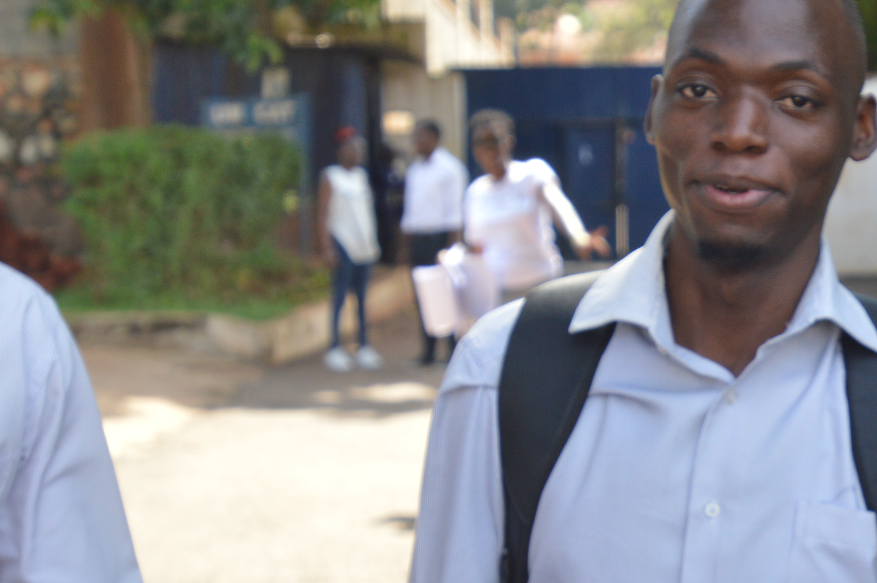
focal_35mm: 85
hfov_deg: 23.4
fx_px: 2069
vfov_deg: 15.9
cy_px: 458
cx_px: 772
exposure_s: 1/250
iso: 200
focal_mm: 24
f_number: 5
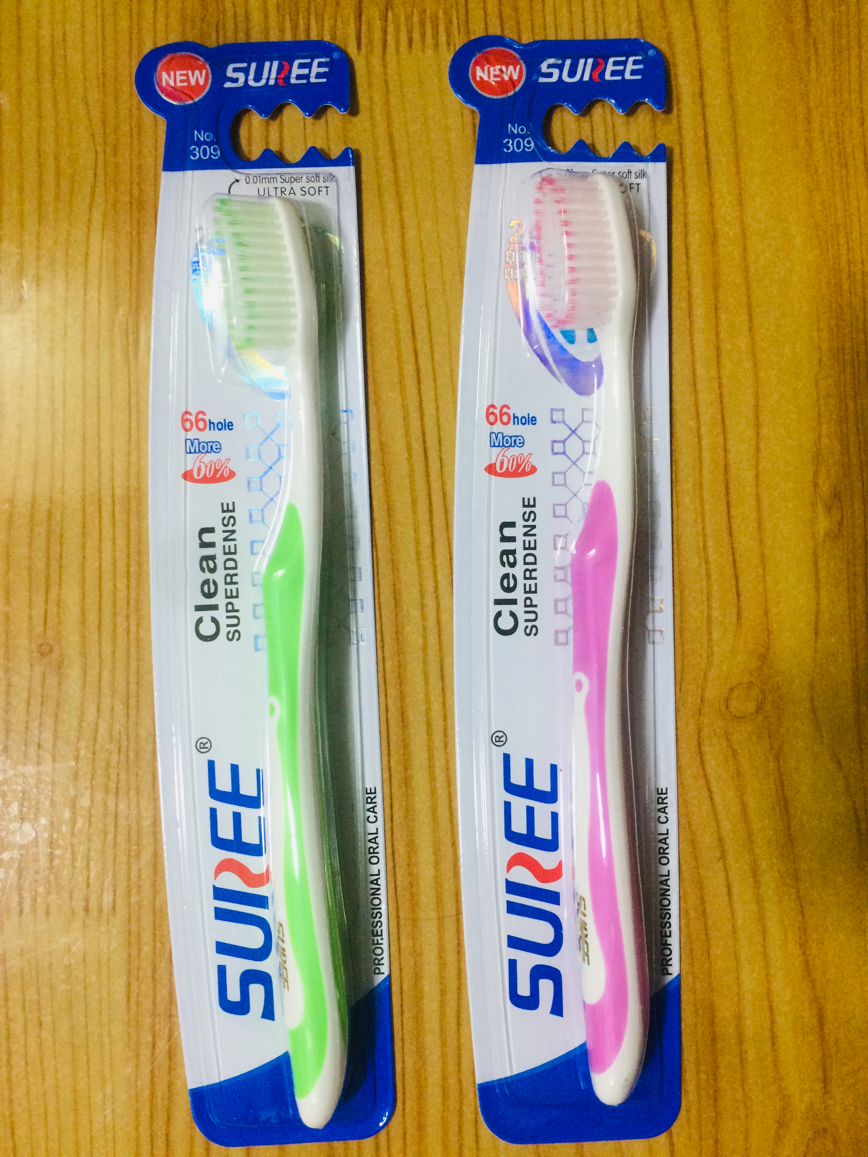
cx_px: 434
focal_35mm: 29
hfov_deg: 48.2
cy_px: 578
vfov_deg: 61.7
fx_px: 970
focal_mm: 4.15
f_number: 2.2
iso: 160
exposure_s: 1/33
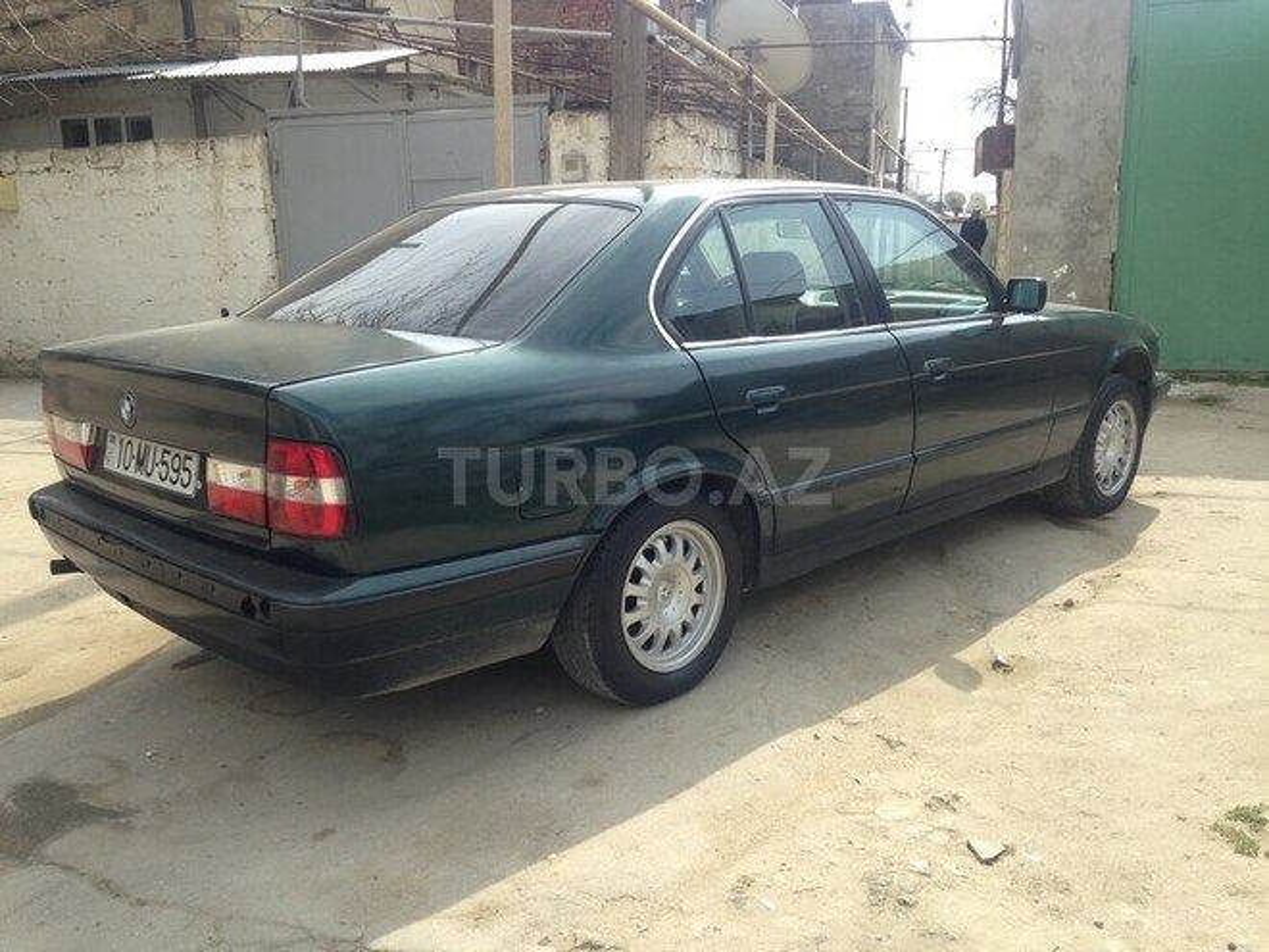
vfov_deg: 42.9
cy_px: 476
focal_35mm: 33
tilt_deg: -9.2
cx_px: 634
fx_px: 1210
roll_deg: +0.4
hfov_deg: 55.4
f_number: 2.4
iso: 50
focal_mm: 4.12
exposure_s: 1/763
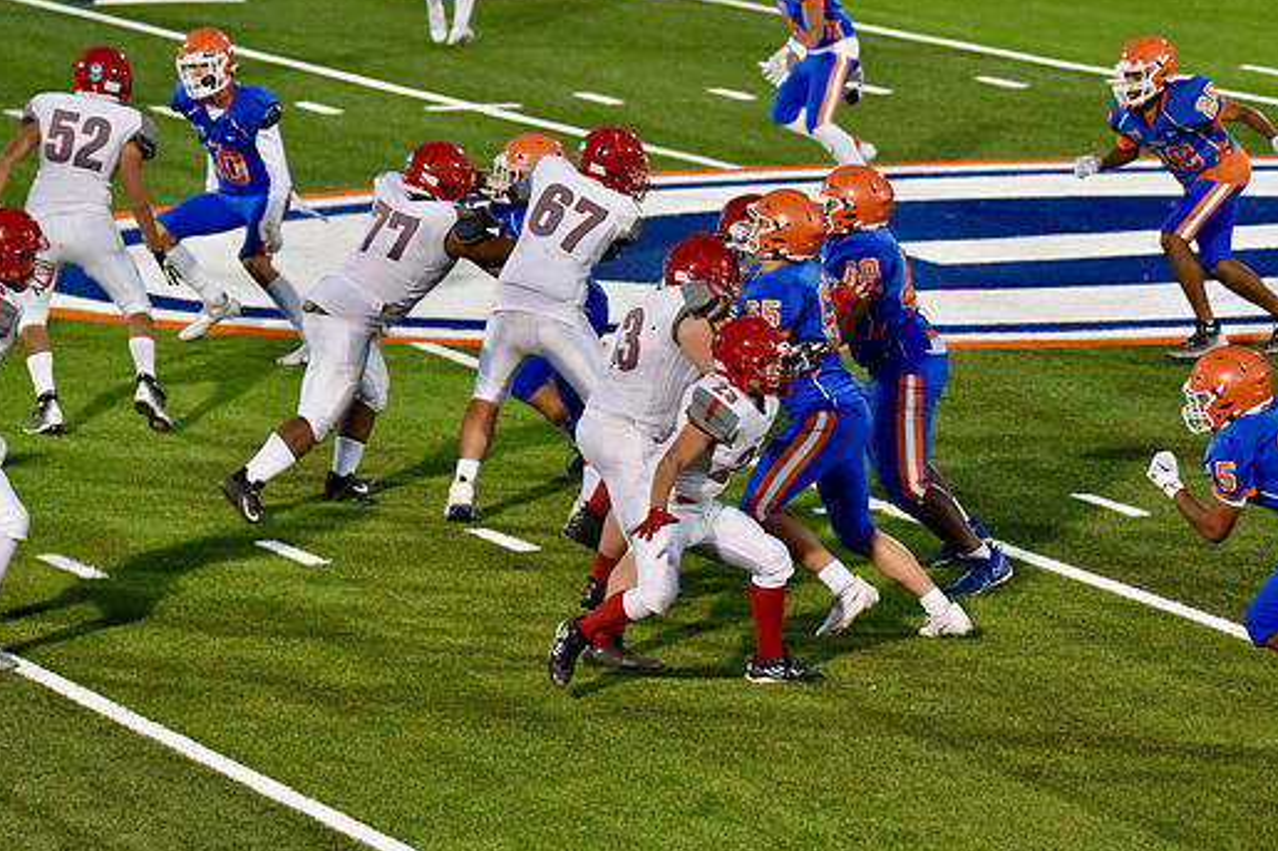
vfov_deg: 5.5
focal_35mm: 248
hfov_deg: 8.3
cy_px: 383
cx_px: 707
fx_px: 8801
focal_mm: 220
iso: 10000
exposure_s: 1/1000
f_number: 5.6
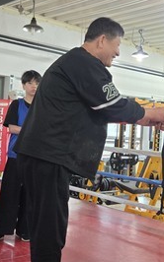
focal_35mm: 55
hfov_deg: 23.5
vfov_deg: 36.9
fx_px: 394
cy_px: 130
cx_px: 84
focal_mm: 5.4
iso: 400
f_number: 1.8
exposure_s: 1/120
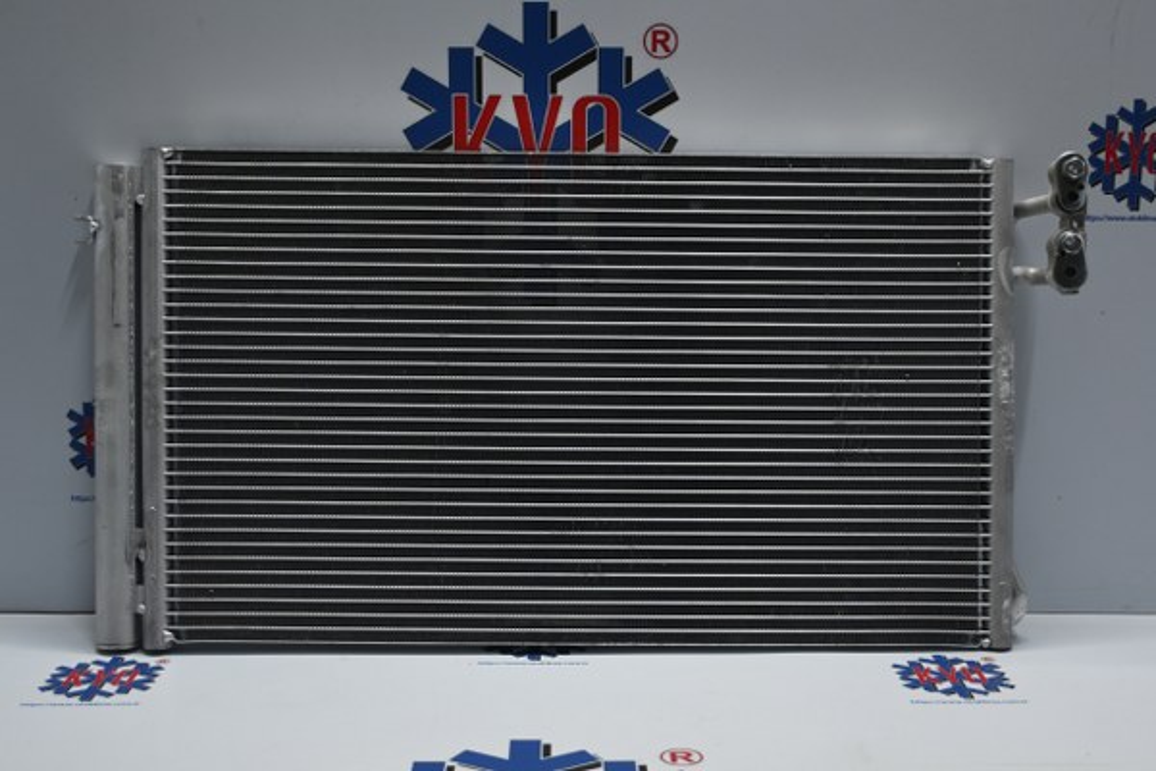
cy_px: 386
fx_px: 1469
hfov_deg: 43.0
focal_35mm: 46
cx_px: 578
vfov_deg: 29.4
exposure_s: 1/50
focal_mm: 30.5
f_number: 4.8
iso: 360
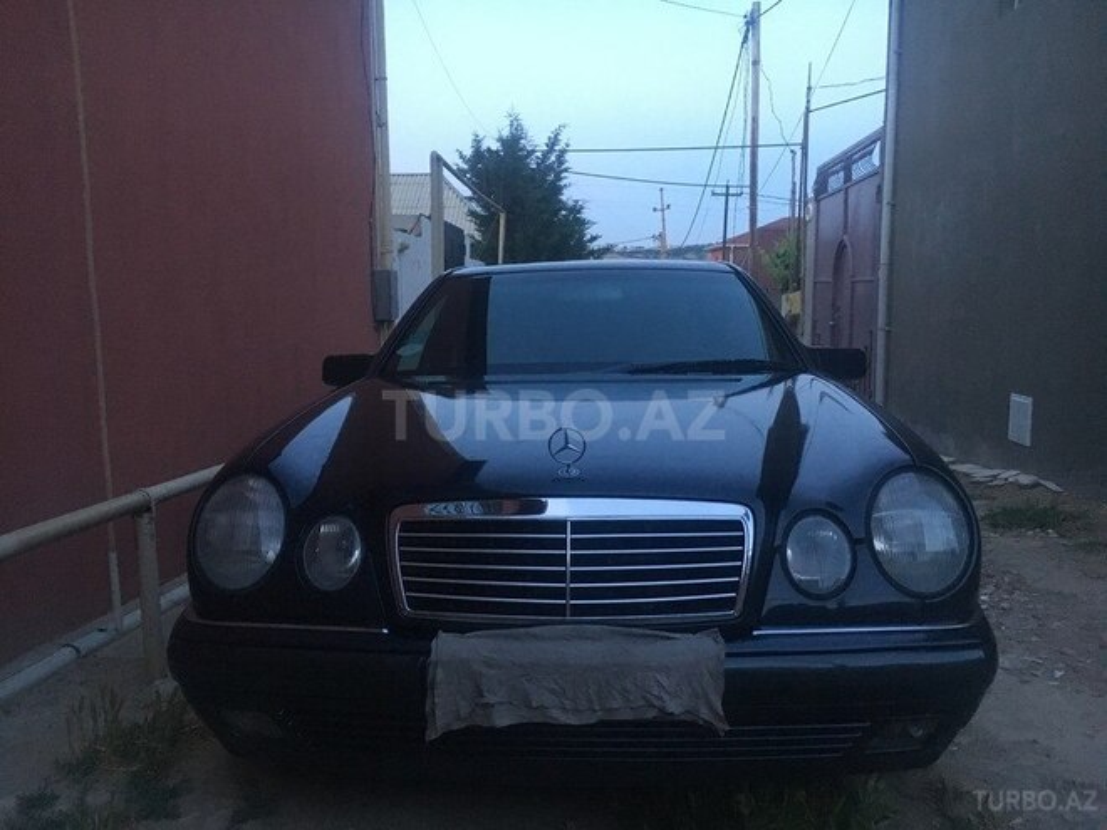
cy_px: 415
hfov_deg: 61.7
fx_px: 927
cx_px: 554
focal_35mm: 29
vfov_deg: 48.2
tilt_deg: -8.0
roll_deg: -0.2
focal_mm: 4.15
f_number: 2.2
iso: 250
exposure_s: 1/25
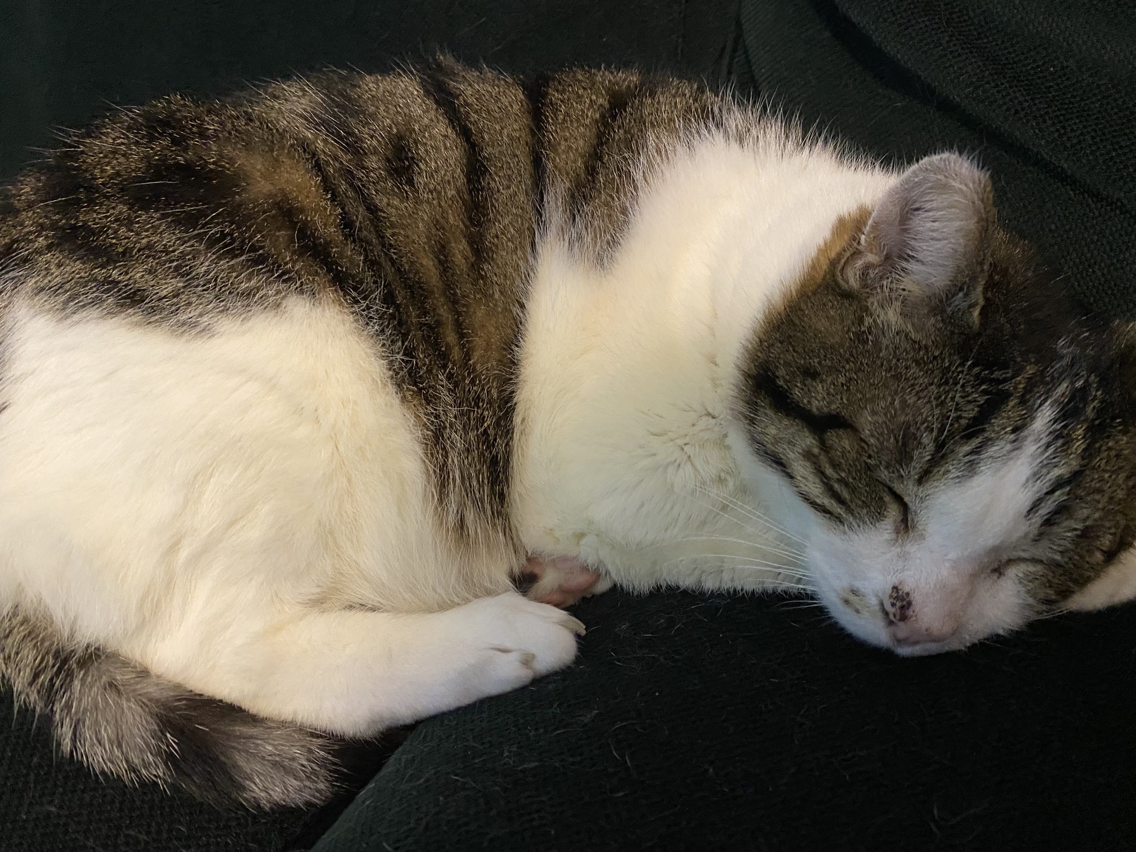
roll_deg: +4.0
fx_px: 853
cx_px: 568
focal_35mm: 26
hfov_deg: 67.3
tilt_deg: -30.4
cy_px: 426
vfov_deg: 53.1
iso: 640
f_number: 1.8
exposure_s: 1/32
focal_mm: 4.25
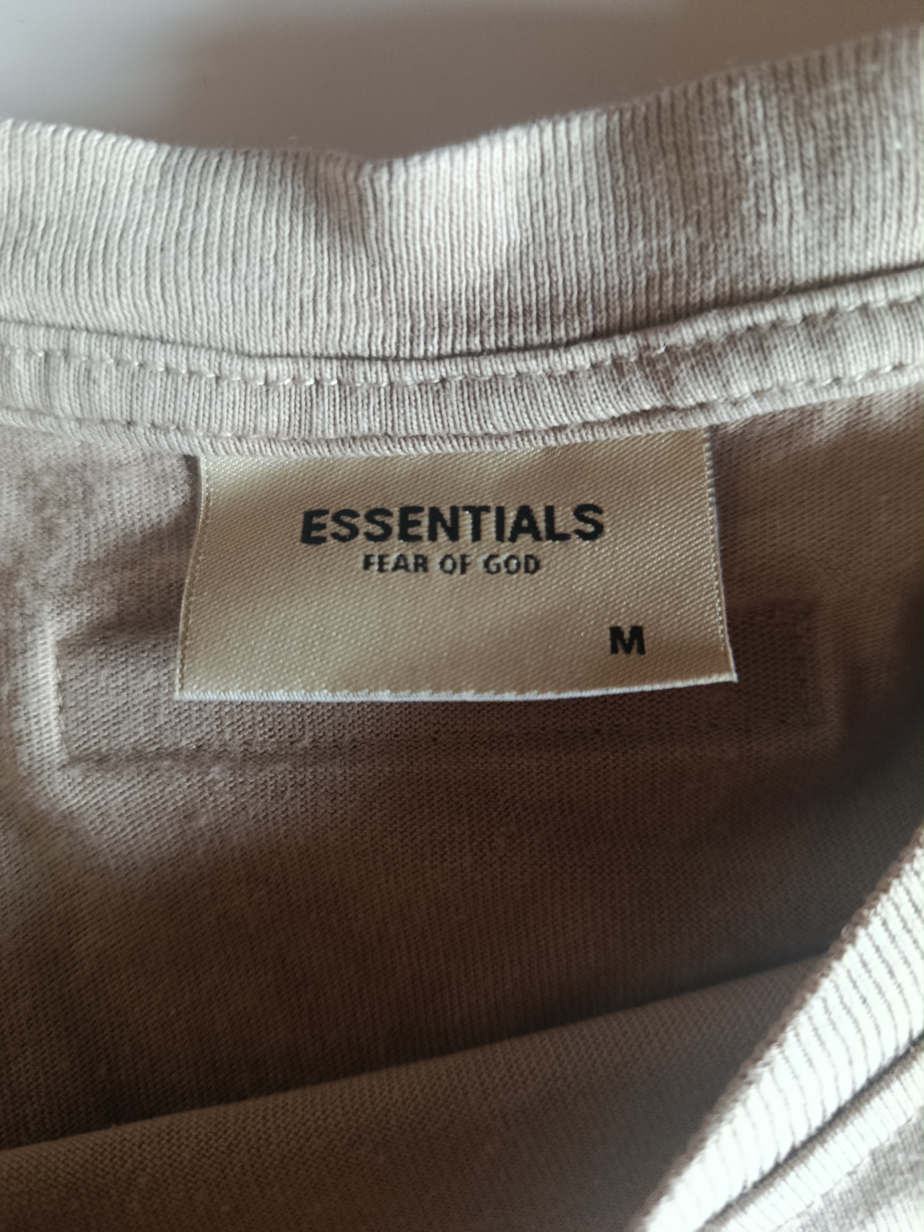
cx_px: 462
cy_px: 616
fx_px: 854
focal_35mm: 24
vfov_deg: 71.6
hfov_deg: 56.8
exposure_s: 1/60
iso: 1361
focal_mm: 5.24
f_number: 1.7
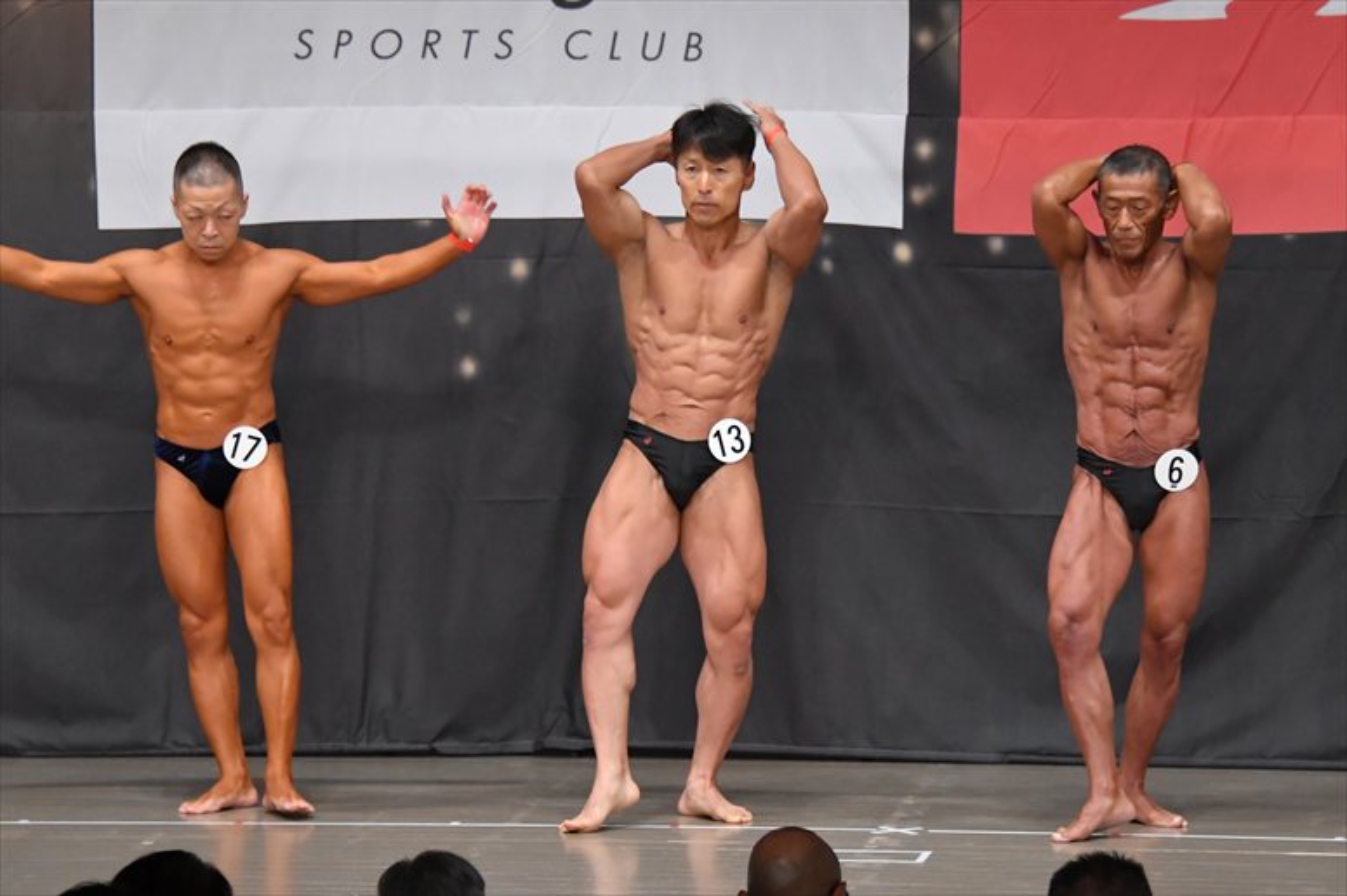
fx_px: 8116
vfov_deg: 6.3
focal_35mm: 217
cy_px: 448
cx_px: 674
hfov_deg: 9.5
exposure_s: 1/400
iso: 5000
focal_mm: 145
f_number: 5.6
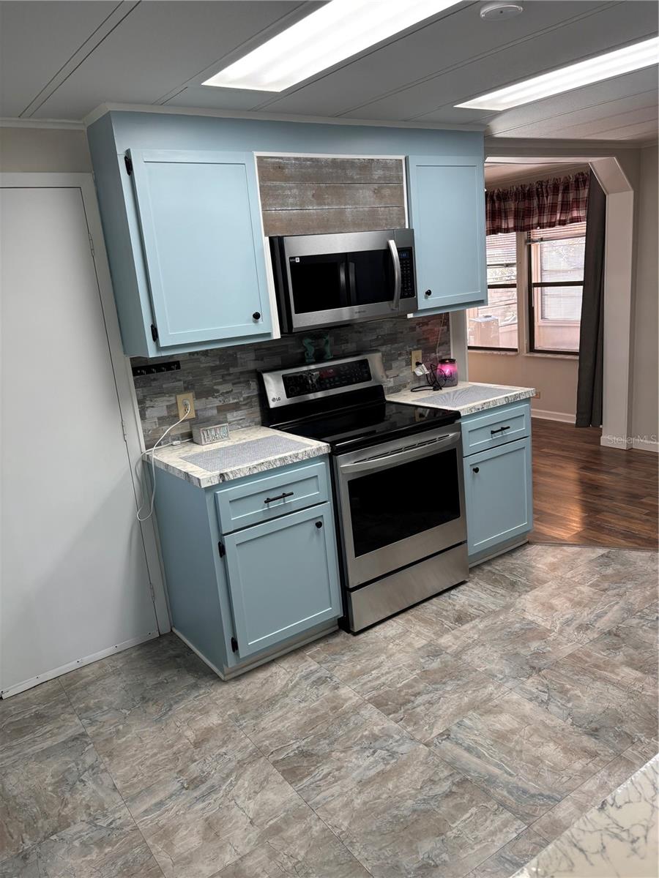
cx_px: 330
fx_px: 660
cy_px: 439
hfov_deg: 53.1
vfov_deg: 67.3
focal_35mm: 26
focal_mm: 5.96
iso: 80
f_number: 1.6
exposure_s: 1/60
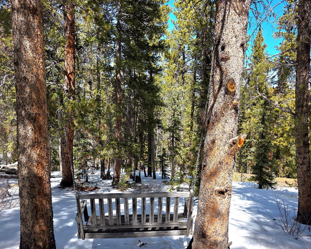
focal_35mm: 29
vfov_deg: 49.8
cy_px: 143
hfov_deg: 60.4
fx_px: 267
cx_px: 147
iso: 12
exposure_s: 1/500
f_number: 1.7
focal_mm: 6.3
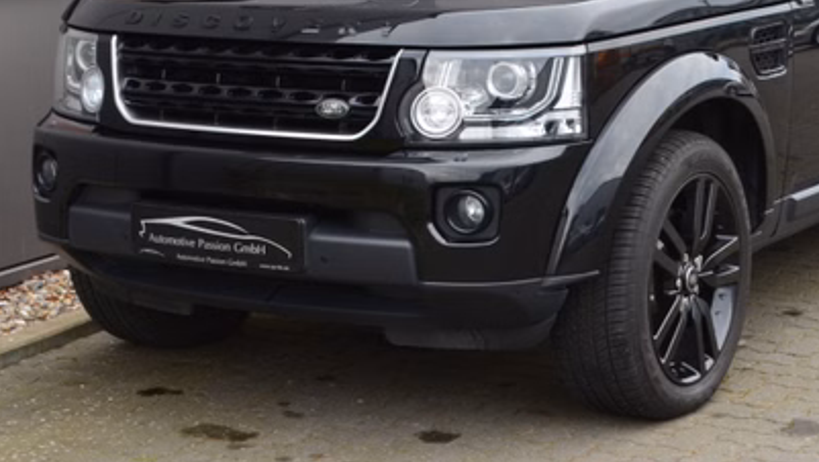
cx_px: 549
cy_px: 98
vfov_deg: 13.4
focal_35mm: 90
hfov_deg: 23.5
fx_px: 1955
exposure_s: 1/50
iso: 400
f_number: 10
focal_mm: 36
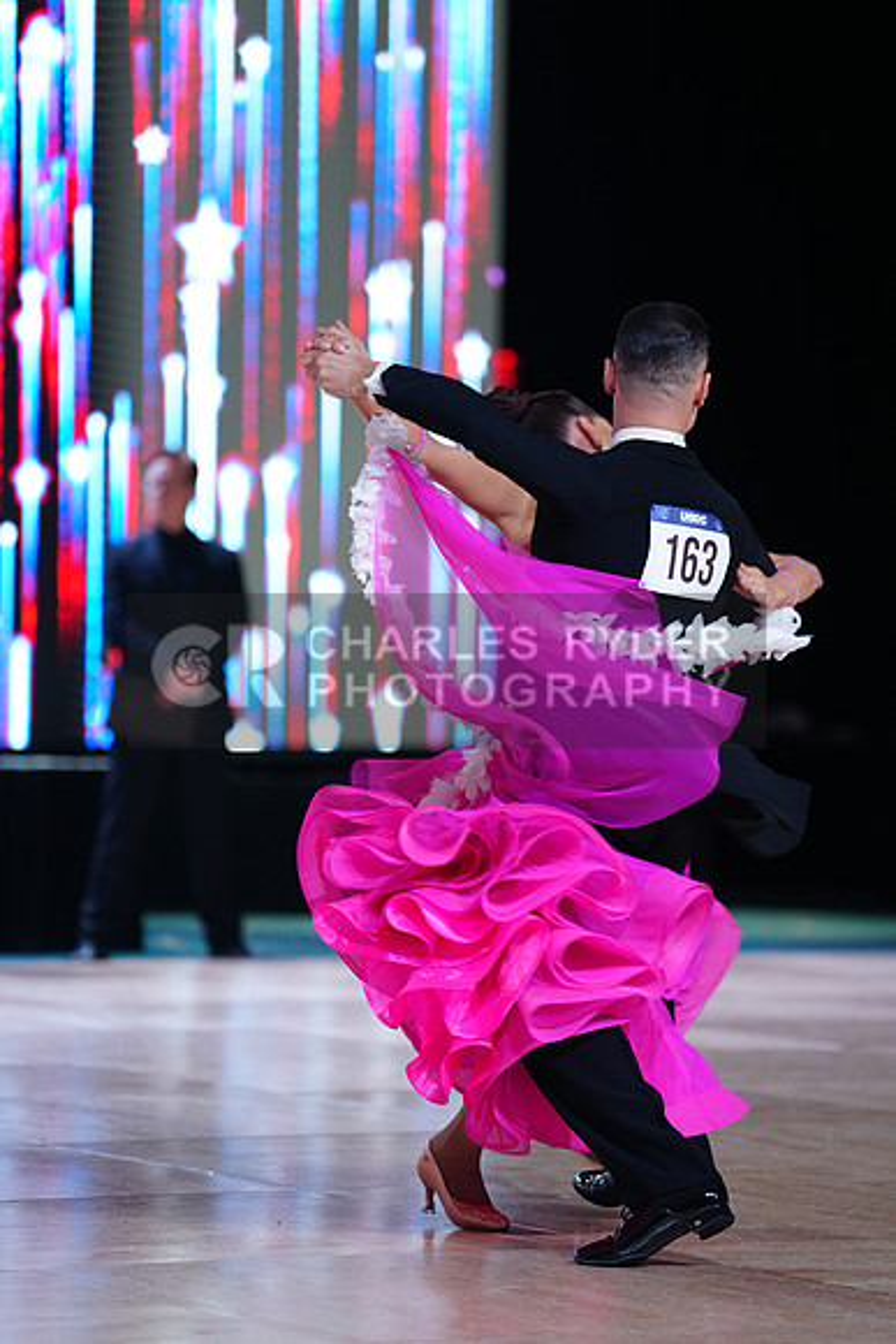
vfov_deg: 13.5
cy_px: 672
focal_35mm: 152
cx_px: 448
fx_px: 5671
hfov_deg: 9.0
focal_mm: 152
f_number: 2.8
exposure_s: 1/500
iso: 800
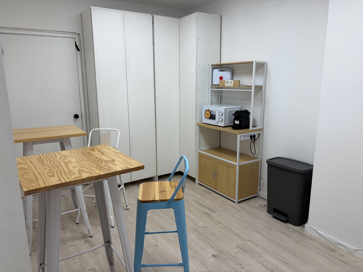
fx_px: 273
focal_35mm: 26
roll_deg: +0.8
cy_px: 136
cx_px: 182
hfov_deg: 67.3
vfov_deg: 53.1
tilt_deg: -11.6
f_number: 1.6
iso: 40
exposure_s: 1/100
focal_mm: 5.96
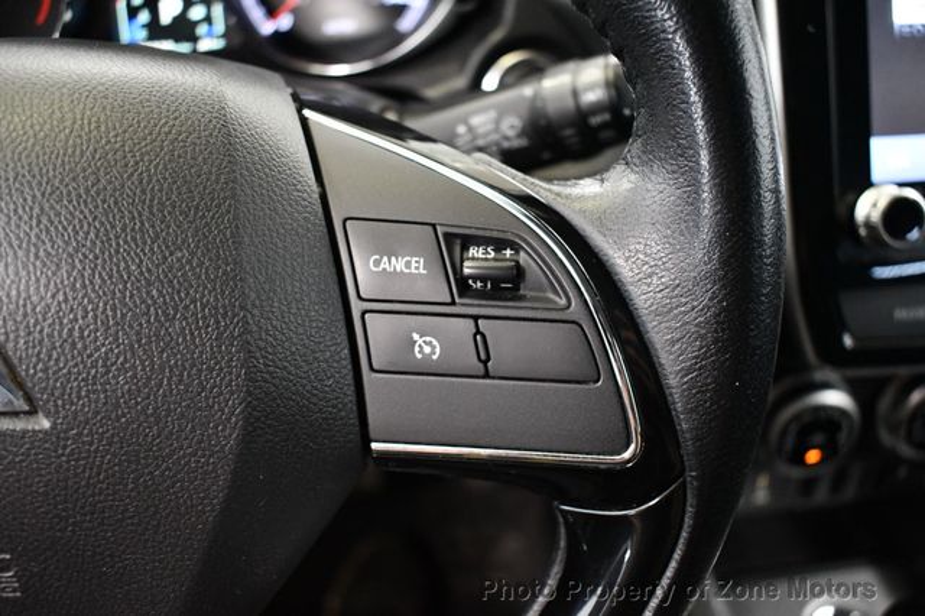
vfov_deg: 38.8
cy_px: 308
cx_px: 462
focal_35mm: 34
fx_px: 873
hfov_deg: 55.8
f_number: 3.8
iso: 5000
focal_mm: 23
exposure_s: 1/60
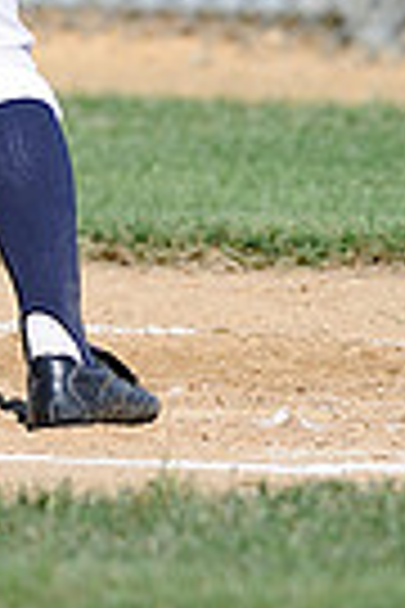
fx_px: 25226
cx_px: 106
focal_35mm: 1495
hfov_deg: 0.9
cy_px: -392
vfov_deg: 1.4
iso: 200
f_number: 4
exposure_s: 1/2000
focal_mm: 300
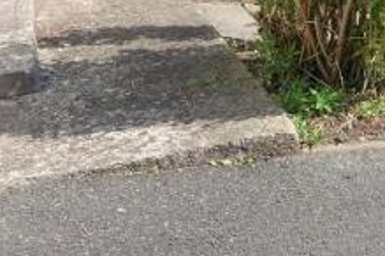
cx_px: 476
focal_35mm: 72
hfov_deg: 25.0
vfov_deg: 18.8
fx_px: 770
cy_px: 69
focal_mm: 8.8
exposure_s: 1/40
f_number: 14
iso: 125
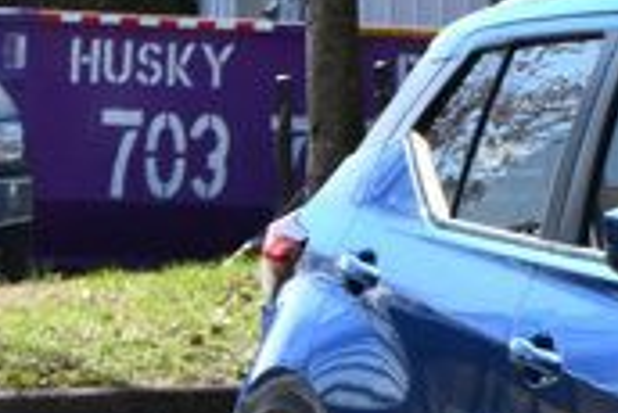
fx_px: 9587
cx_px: 1089
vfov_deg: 2.5
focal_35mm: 558
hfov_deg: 3.7
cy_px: 257
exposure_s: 1/250
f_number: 8
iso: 180
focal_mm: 100
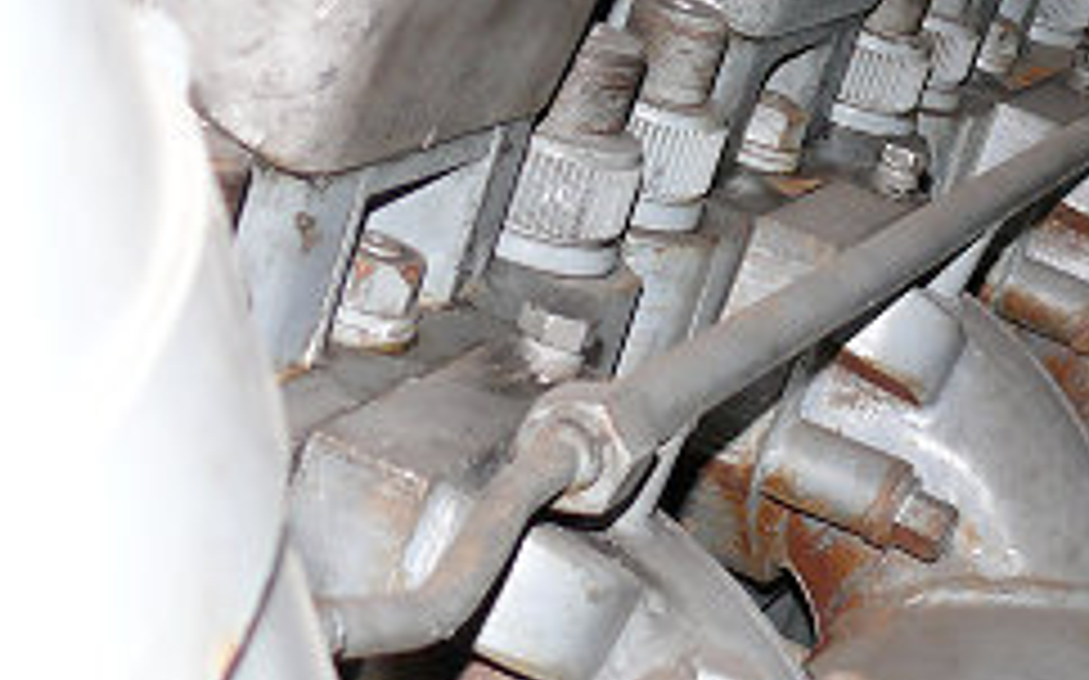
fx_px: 2907
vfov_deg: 13.3
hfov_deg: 20.2
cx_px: 1210
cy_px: 320
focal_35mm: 98
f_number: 2.8
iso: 100
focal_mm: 7.4
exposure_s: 1/30
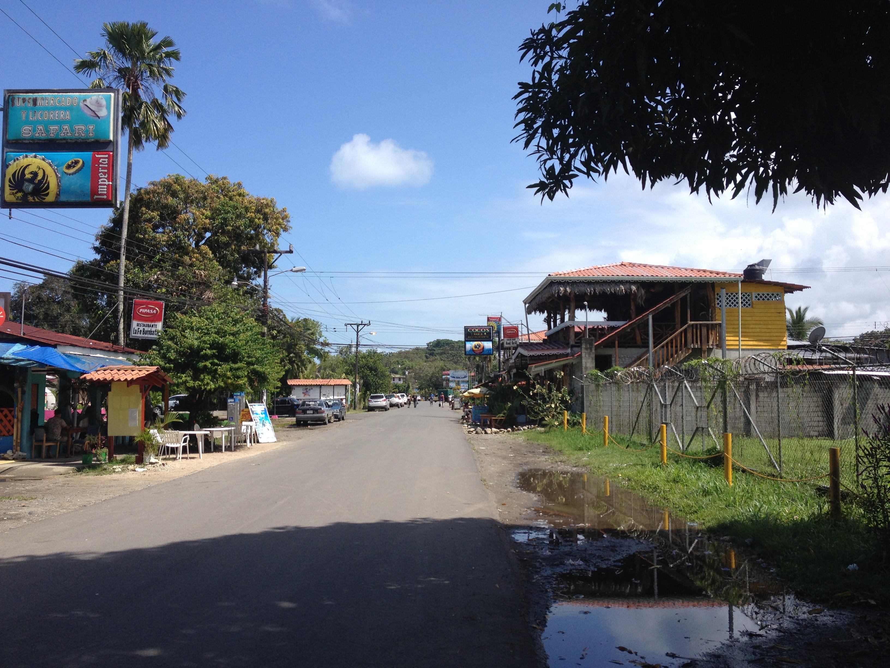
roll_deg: -0.3
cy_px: 334
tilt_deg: +0.9
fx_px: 900
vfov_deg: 40.7
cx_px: 445
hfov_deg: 52.6
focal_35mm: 35
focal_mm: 4.28
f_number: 2.4
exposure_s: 1/1577
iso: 50
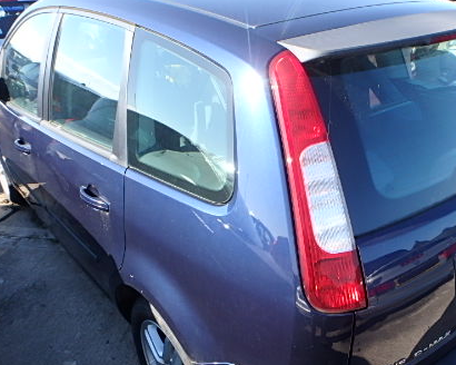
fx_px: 432
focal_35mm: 32
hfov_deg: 55.6
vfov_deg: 45.7
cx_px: 251
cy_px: 200
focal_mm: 3.7
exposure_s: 1/320
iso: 125
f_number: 3.5
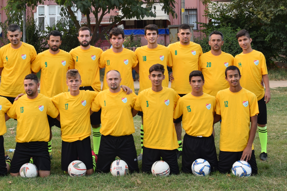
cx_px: 102
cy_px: 23
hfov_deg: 28.3
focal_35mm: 71
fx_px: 566
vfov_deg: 18.9
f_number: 5
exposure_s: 1/100
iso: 400
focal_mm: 24
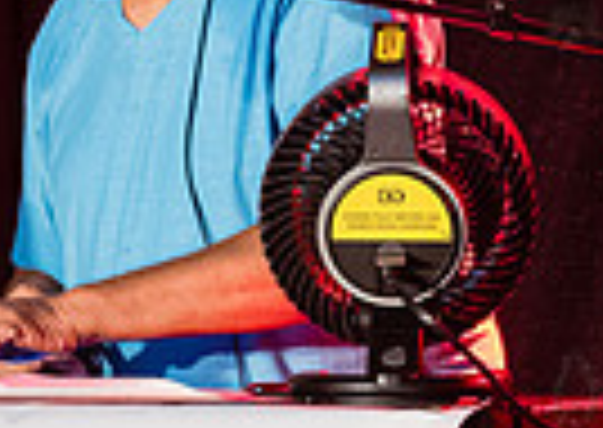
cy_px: 123
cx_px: -8
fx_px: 5381
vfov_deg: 4.5
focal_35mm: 315
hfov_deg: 6.4
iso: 6400
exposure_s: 1/160
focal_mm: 62
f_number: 5.6
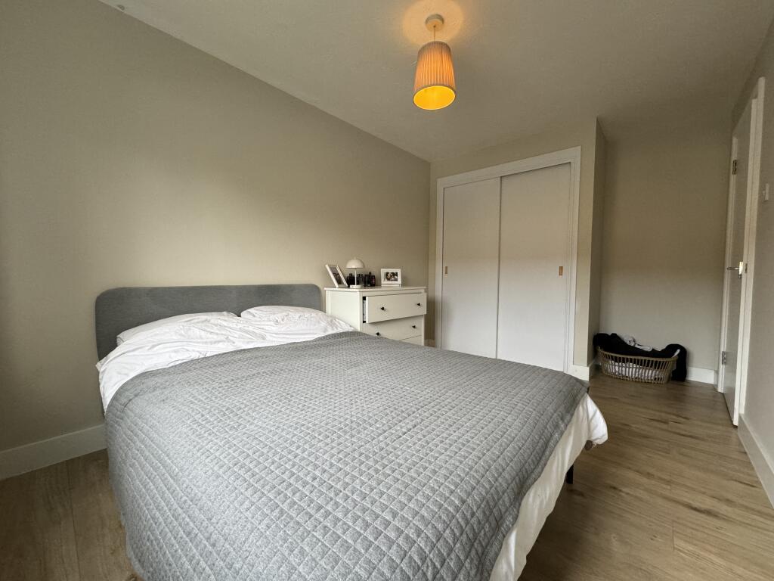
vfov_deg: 85.7
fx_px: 313
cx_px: 387
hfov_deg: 102.1
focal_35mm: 14
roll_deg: +0.0
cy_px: 290
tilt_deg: -2.0
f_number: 2.2
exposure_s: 1/100
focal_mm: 2.22
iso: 250
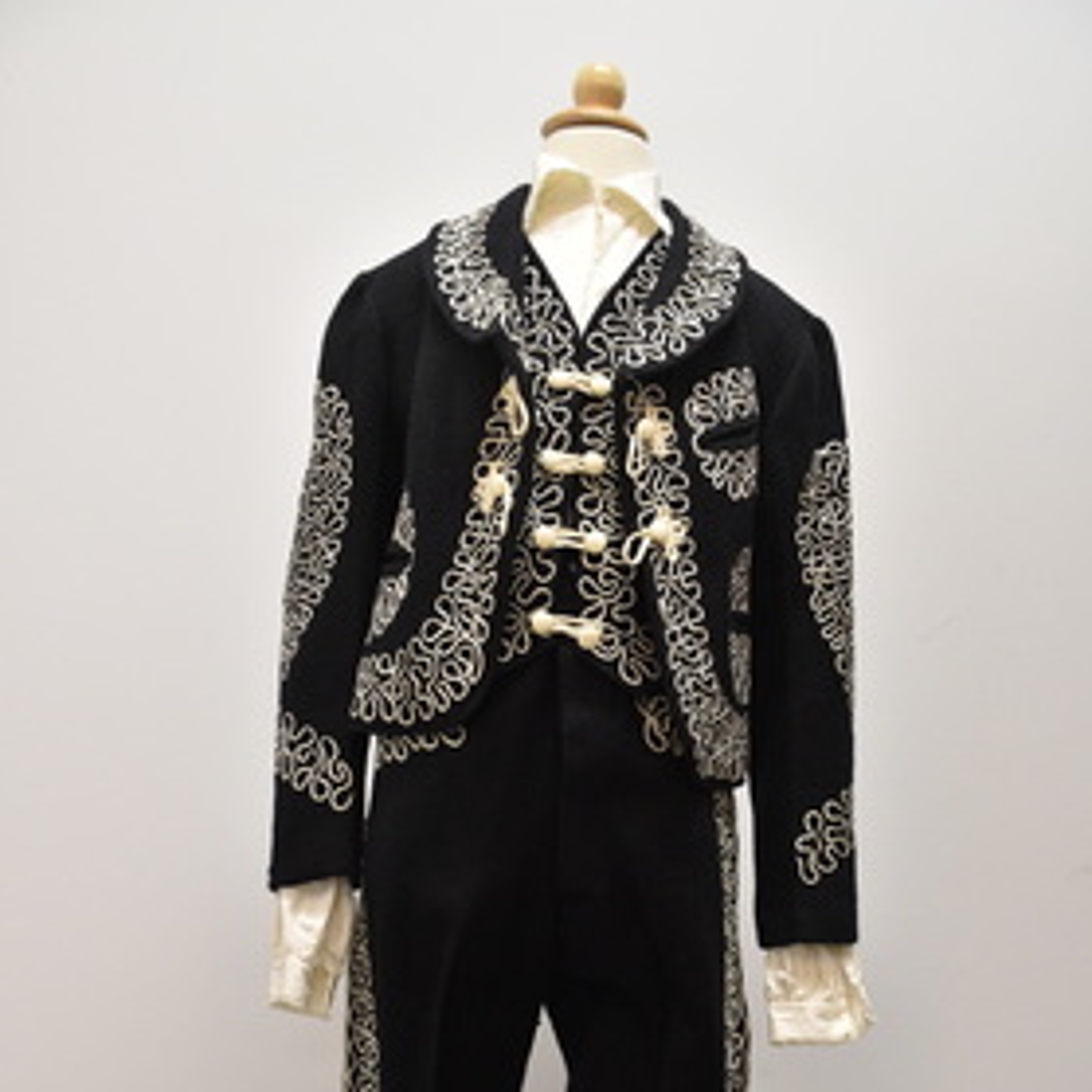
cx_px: 556
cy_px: 849
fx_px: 1321
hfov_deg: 44.9
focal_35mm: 37
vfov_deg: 43.2
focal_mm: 18
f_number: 4.5
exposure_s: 1/80
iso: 1000
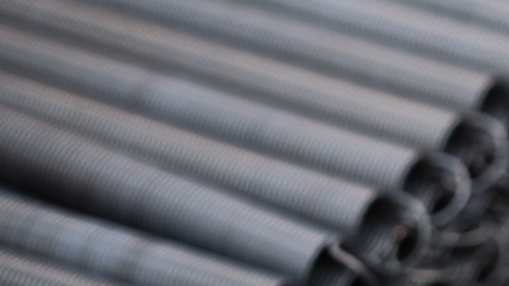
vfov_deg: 5.4
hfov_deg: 9.3
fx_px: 3036
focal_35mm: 225
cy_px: -8
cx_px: 754
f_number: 1.4
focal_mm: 33
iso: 500
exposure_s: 1/160
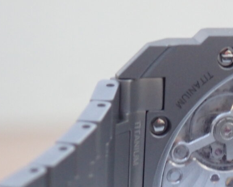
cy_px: 165
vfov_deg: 7.6
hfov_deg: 9.5
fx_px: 1400
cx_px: 191
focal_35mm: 203
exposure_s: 1/100
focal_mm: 18
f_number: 4.9
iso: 640
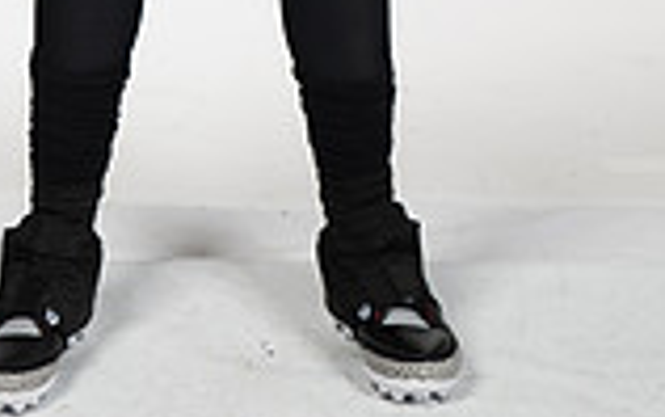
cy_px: -459
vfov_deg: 6.3
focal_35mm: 203
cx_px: 198
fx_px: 3682
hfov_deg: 10.3
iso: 250
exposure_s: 1/400
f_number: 7.1
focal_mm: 70
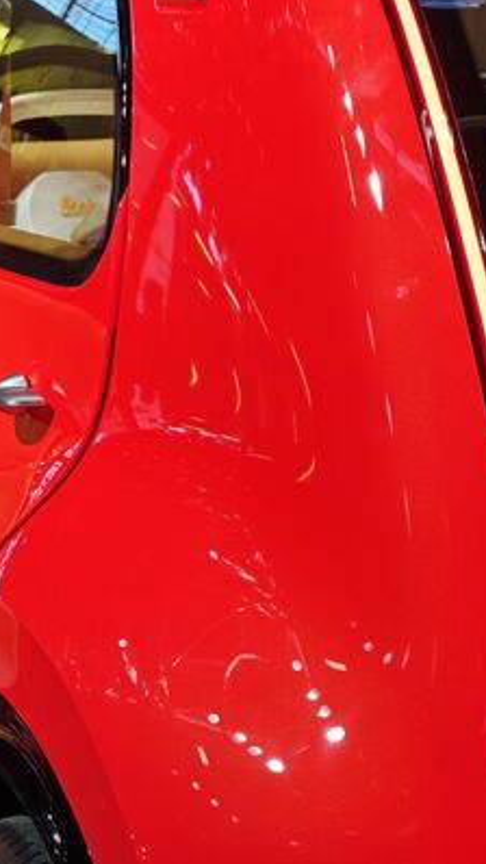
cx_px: 85
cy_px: 421
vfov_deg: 14.4
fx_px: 3412
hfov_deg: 8.1
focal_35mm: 149
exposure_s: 1/100
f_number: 2.96
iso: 50
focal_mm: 26.5
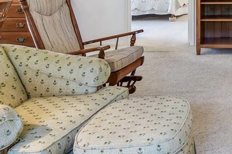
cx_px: 271
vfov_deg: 22.6
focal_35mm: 56
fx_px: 361
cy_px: -22
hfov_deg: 30.7
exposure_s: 1/4
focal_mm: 10
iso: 100
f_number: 7.1
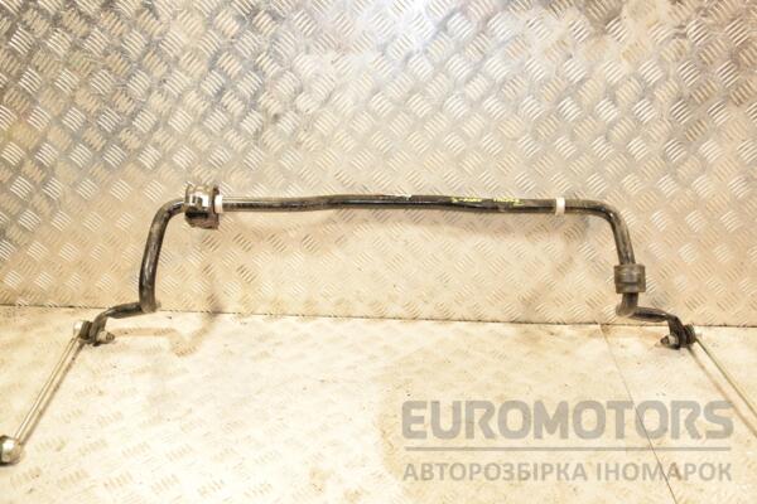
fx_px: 694
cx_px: 378
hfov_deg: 57.2
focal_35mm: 33
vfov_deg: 40.0
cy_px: 252
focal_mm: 22
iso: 800
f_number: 5
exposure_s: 1/200
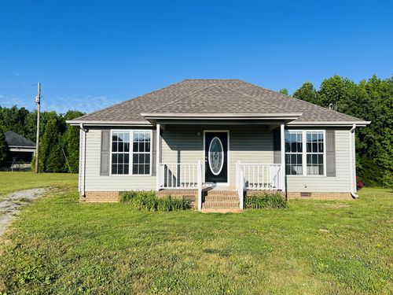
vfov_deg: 53.1
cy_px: 148
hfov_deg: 67.3
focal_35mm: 26
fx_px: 295
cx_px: 196
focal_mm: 5.7
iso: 50
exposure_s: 1/5076
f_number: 1.5
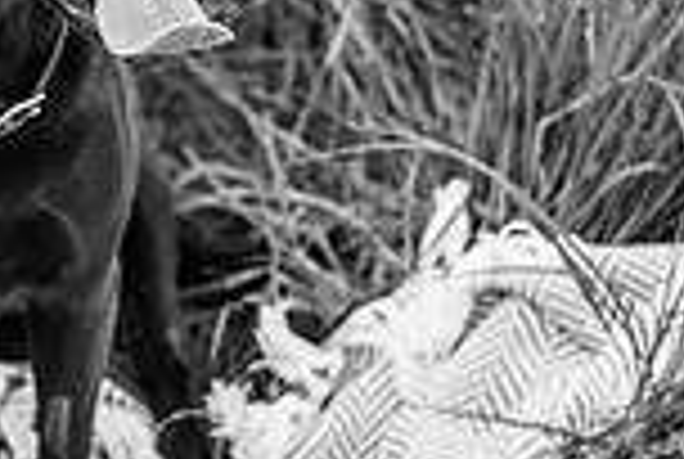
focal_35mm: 118
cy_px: 299
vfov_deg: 11.7
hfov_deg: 16.5
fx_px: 2246
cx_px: -176
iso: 320
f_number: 2.8
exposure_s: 1/500
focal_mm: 31
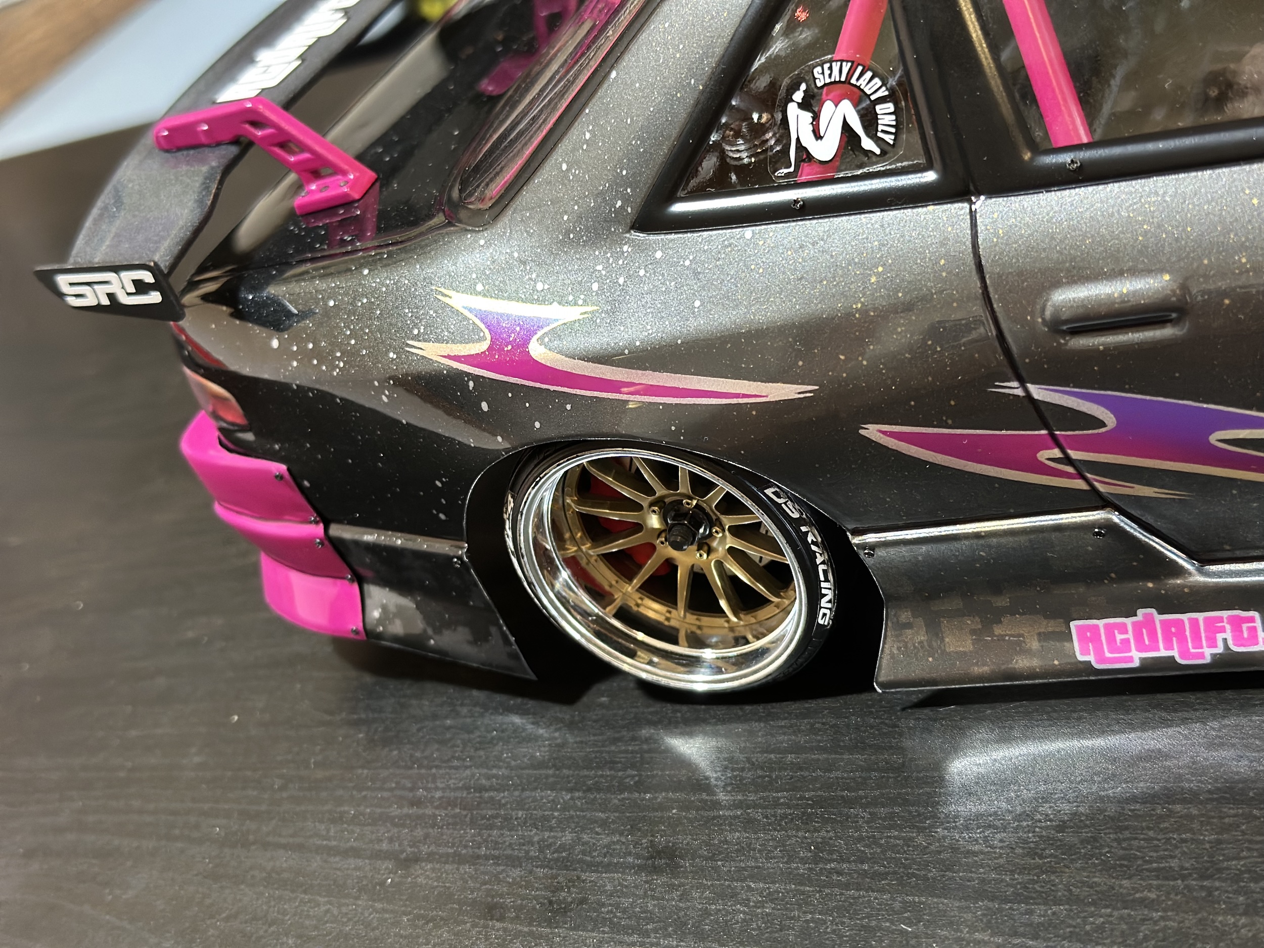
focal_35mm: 48
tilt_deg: -29.8
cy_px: 474
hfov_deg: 39.7
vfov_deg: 30.3
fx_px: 1753
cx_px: 632
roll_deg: +25.1
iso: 400
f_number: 1.78
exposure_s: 1/50
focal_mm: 6.86
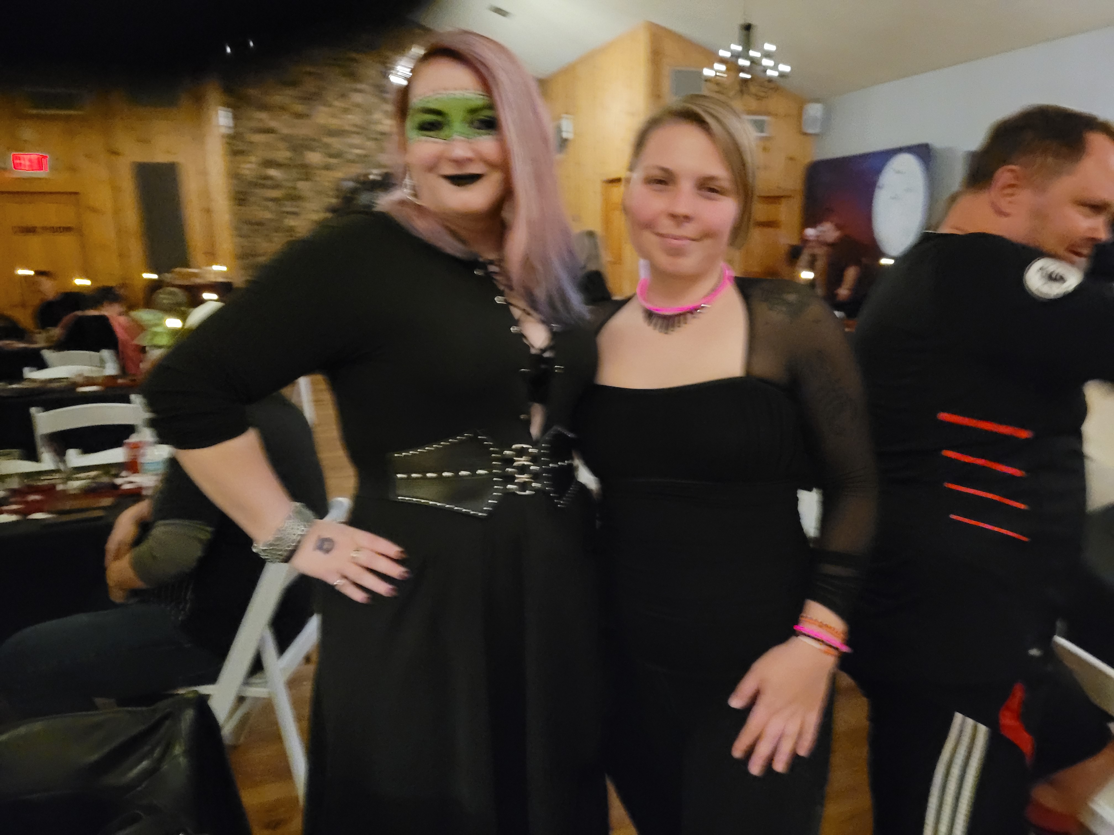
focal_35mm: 26
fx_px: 837
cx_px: 557
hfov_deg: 67.3
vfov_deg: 53.1
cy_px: 418
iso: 1600
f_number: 1.8
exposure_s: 1/24
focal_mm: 5.4
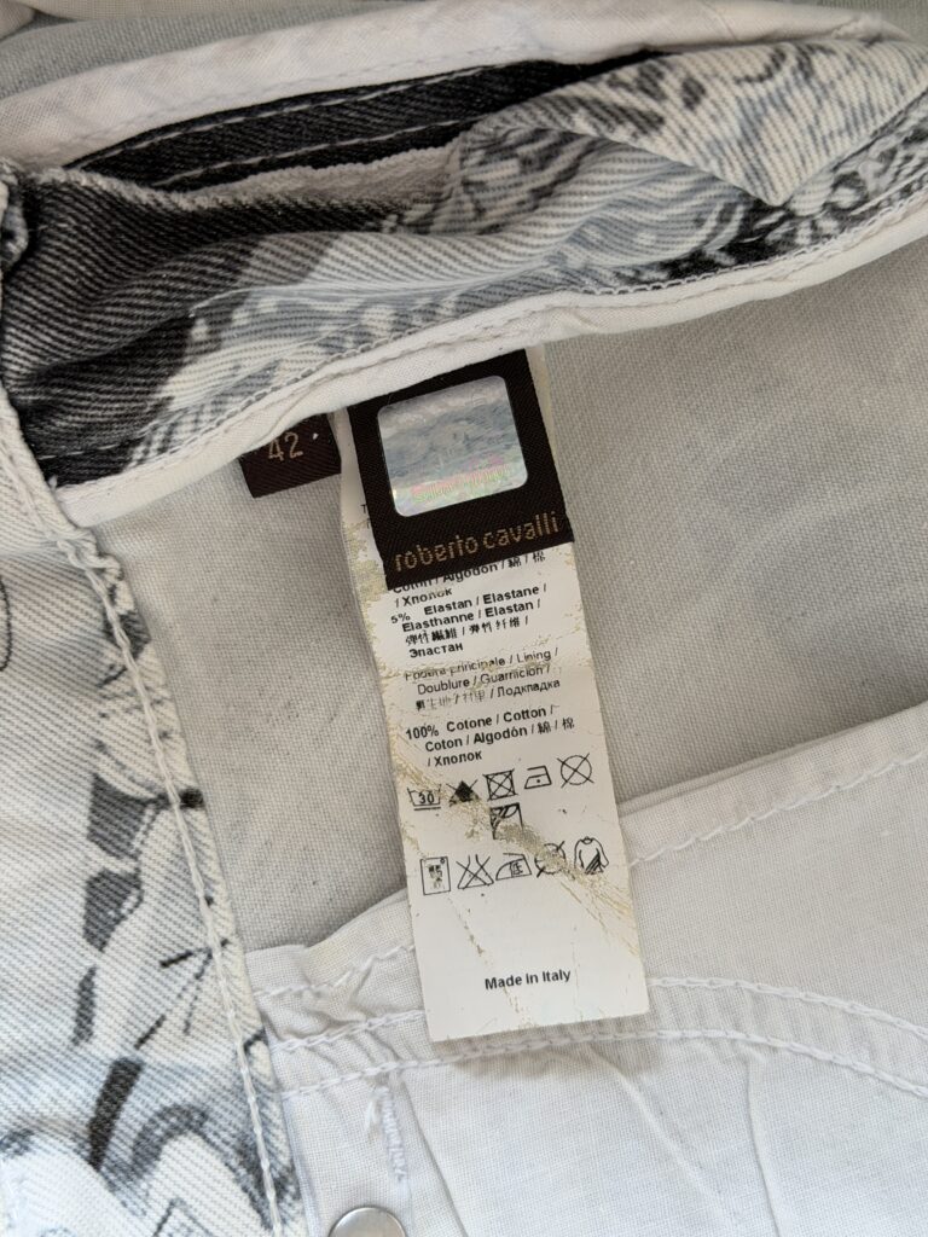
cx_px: 464
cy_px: 618
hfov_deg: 30.3
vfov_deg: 39.7
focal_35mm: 48
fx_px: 1716
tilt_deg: -83.1
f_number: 1.78
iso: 100
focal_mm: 6.76
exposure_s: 1/96
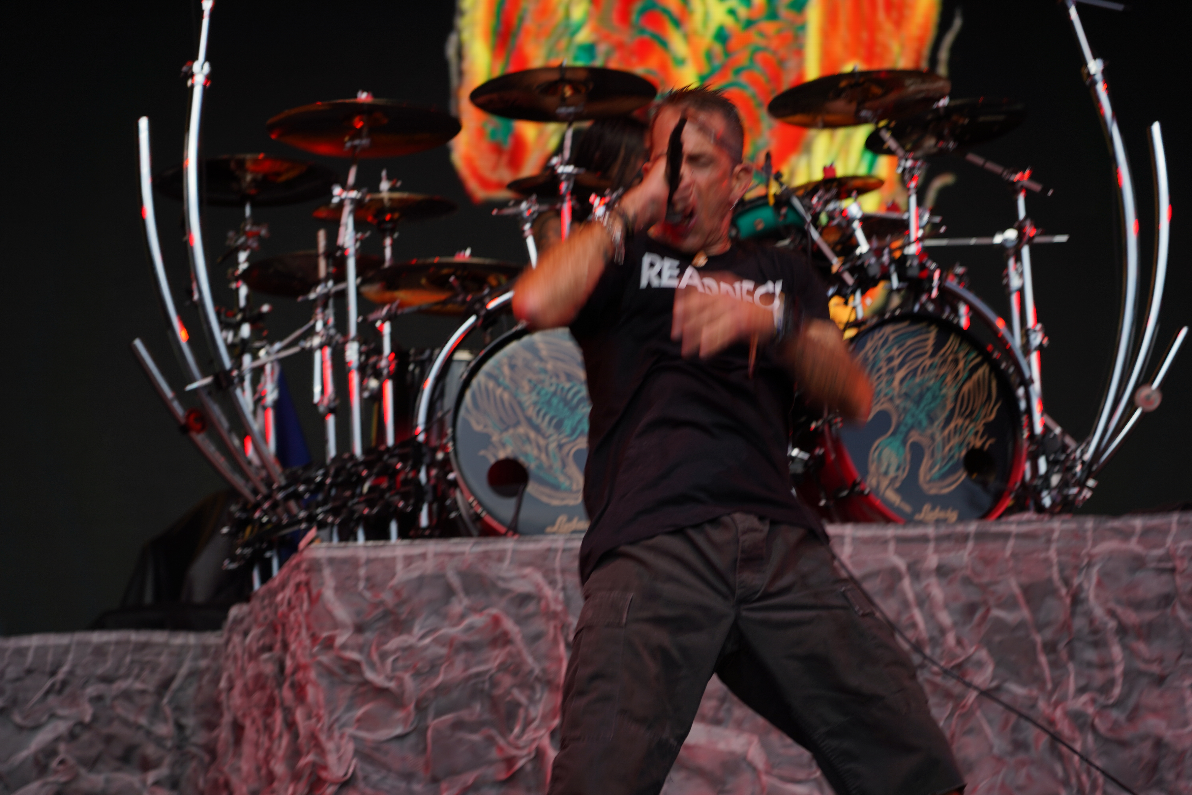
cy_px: 398
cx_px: 596
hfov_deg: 19.5
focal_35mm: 105
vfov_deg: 13.0
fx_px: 3476
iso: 100
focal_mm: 105
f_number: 4
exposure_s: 1/125
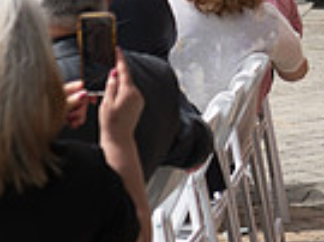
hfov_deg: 9.2
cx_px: 557
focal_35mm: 207
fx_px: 1936
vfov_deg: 7.1
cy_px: -37
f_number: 2.8
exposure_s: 1/800
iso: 64
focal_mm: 50
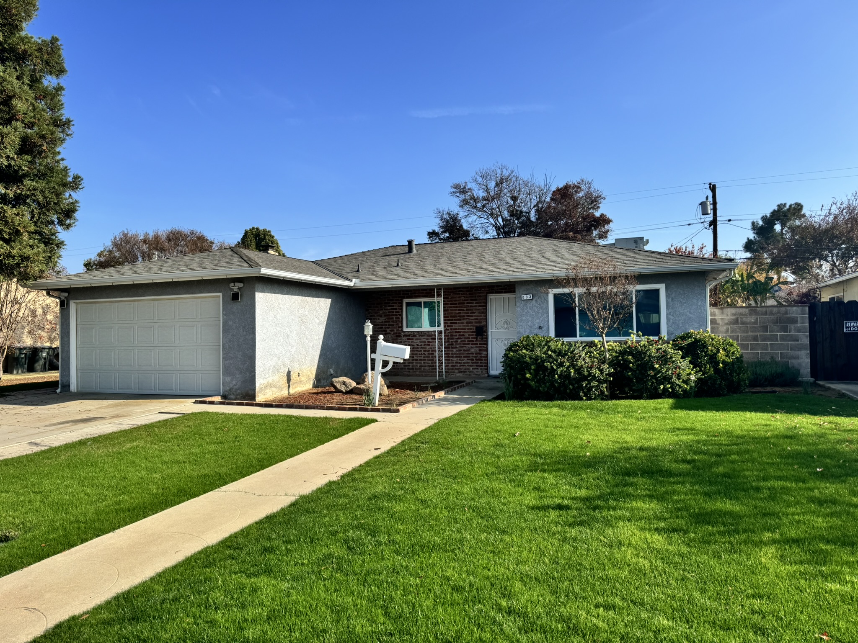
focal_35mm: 24
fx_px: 595
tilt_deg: +1.4
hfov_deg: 71.6
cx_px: 429
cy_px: 322
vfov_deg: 56.8
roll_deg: +0.9
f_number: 1.78
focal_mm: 6.76
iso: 80
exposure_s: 1/3597
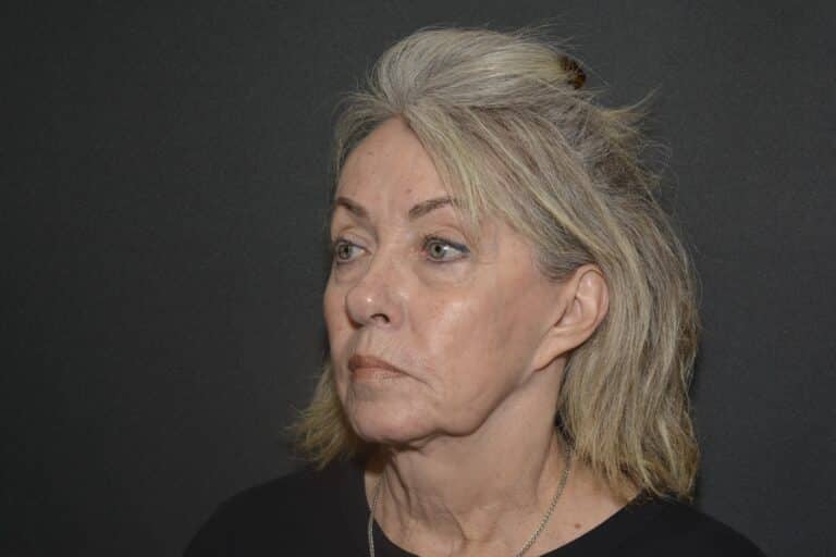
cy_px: 278
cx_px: 418
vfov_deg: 22.6
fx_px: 1393
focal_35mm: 60
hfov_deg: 33.4
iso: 200
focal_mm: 40
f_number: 8
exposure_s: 1/125
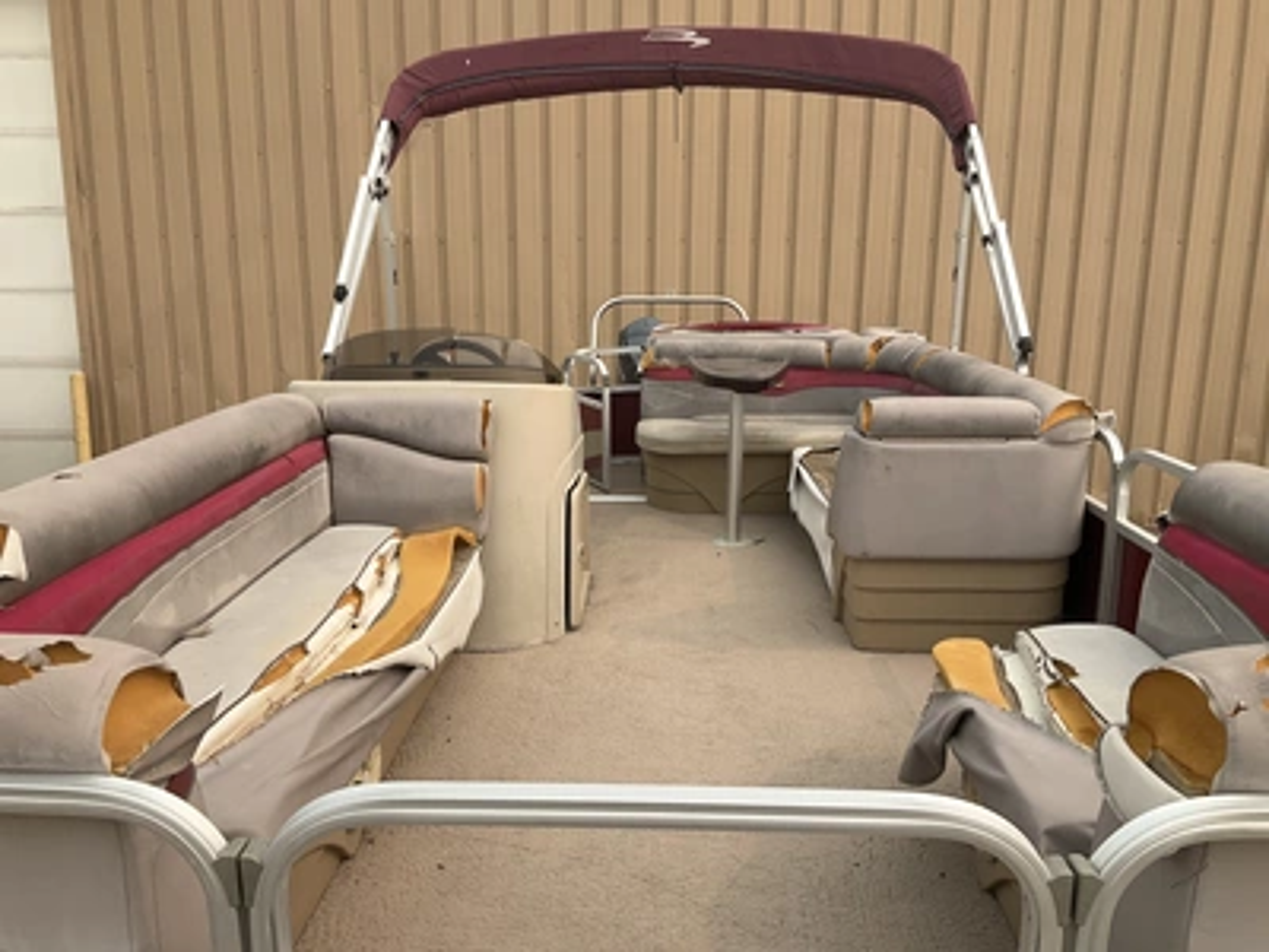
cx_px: 634
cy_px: 476
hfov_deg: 61.7
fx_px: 1063
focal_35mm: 29
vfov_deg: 48.2
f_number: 1.8
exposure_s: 1/1451
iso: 25
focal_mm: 3
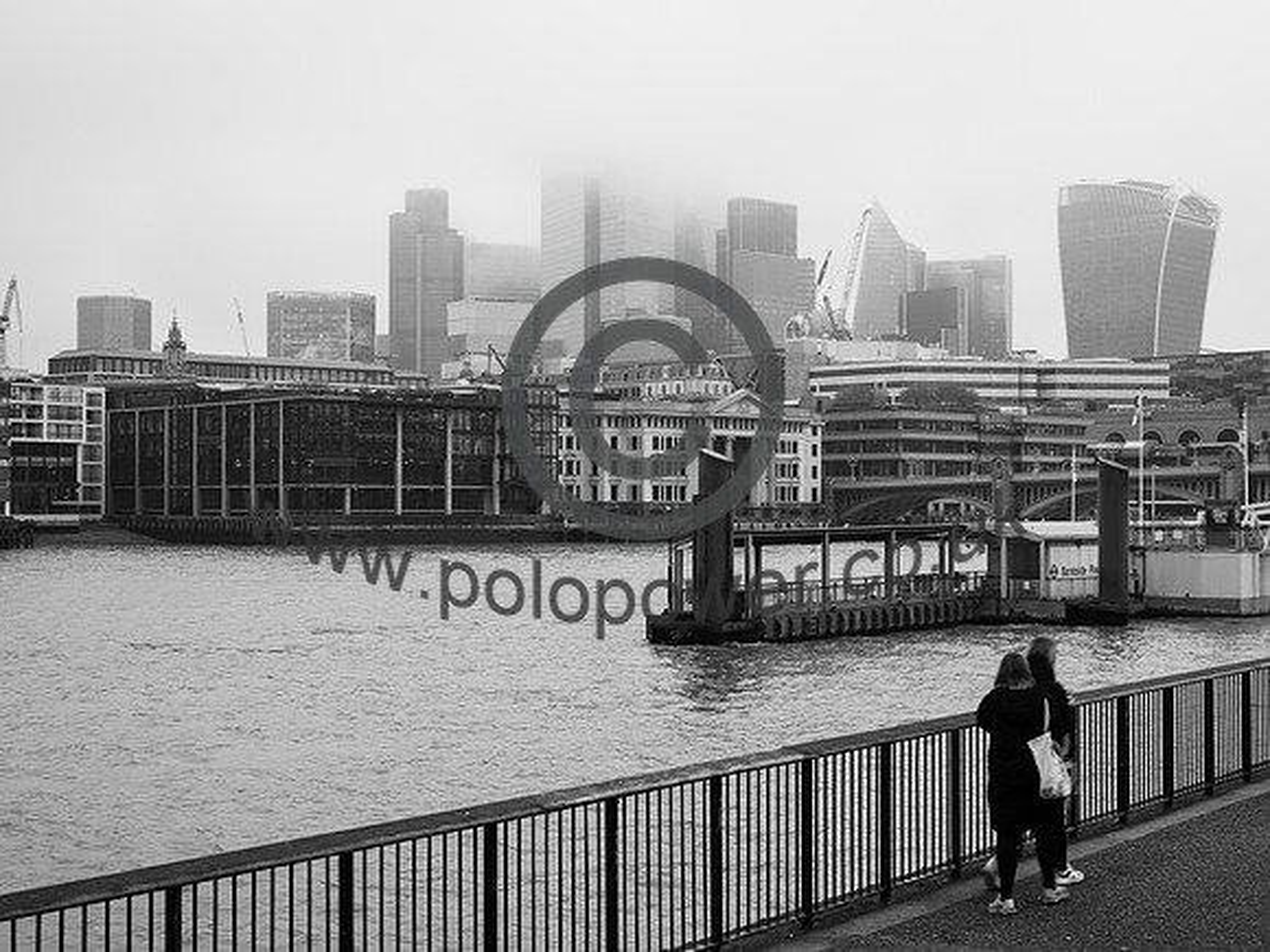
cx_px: 635
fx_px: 1984
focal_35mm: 54
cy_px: 476
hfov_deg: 35.5
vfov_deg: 27.0
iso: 80
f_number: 8
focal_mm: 50
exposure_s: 1/25
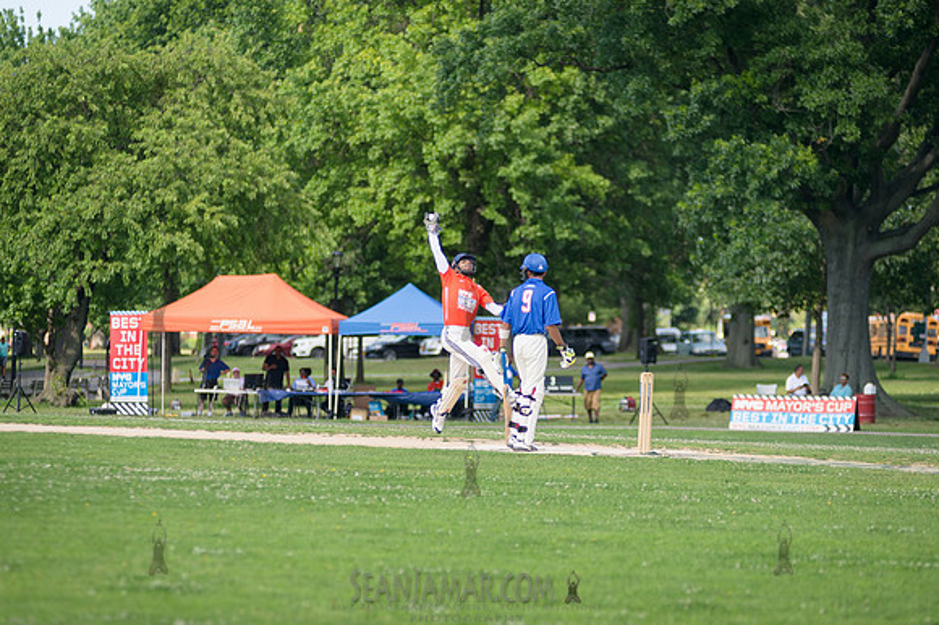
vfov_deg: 7.2
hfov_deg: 10.8
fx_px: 4972
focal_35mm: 191
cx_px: 471
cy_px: 326
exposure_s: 1/2000
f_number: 2.8
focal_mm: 155
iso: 200
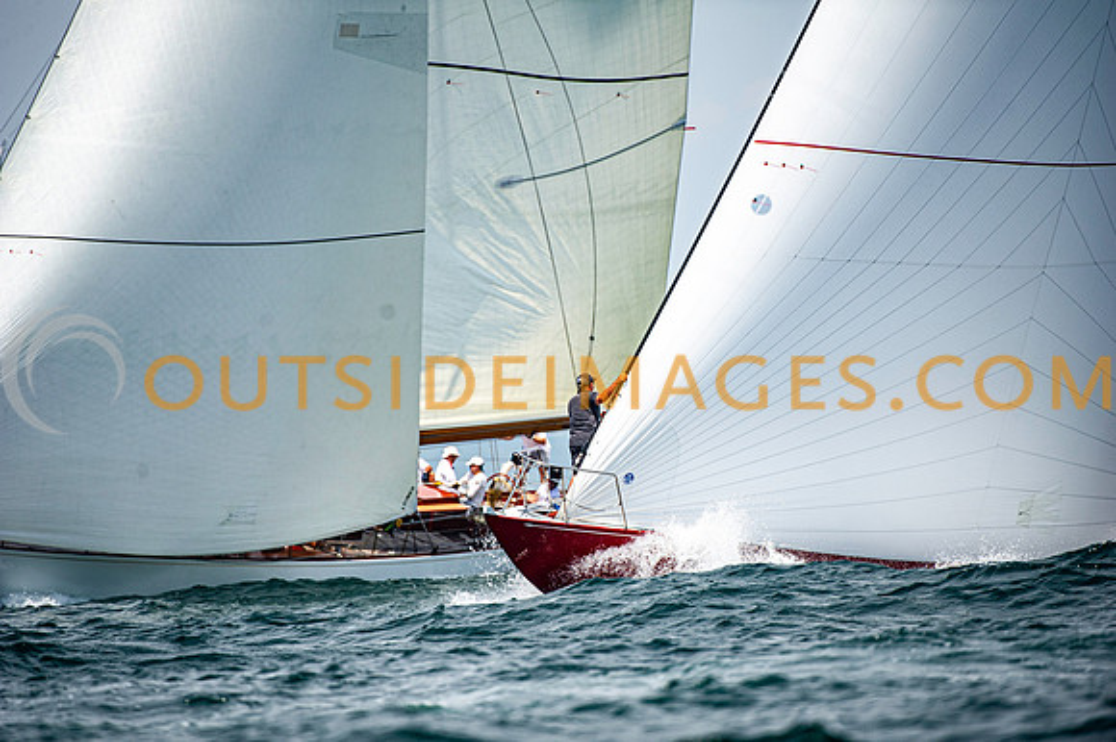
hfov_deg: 5.2
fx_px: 12392
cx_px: 558
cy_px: 371
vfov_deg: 3.4
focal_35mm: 400
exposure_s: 1/3200
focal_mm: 400
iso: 400
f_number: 5
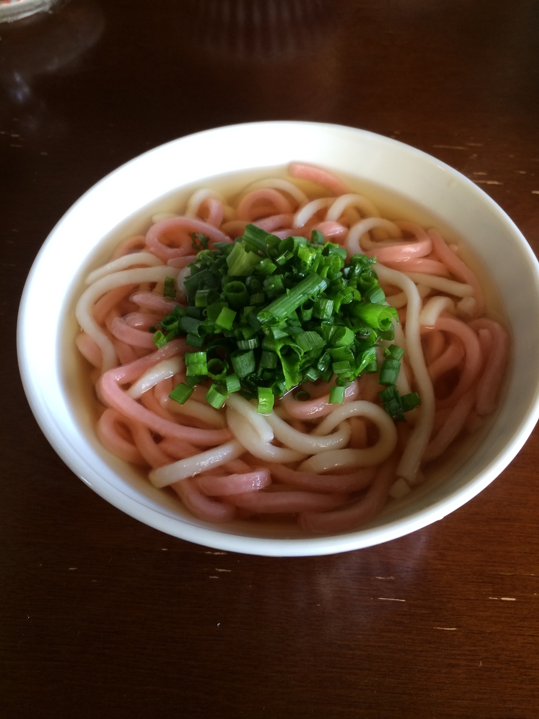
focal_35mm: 29
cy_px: 360
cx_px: 270
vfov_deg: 61.7
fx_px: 602
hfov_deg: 48.2
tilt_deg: -58.5
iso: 64
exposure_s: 1/30
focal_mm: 4.15
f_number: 2.2
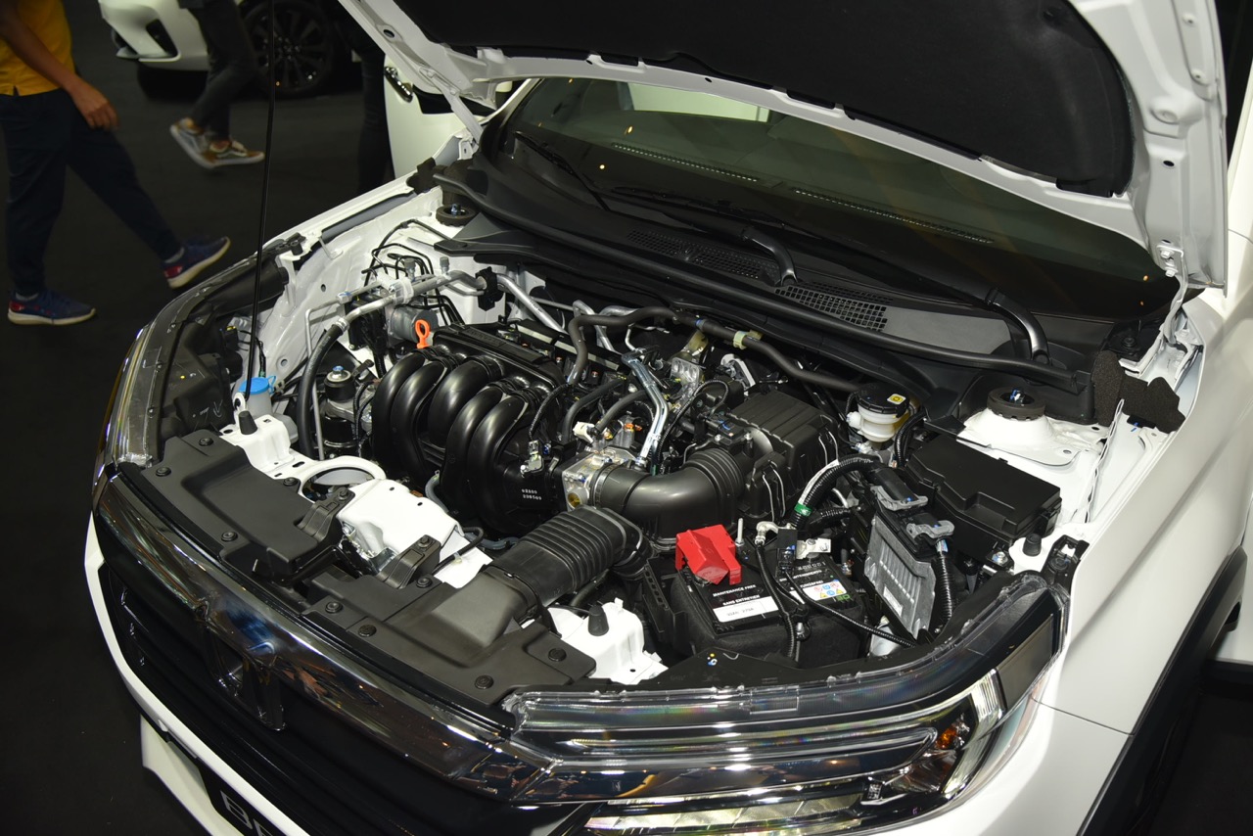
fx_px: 1114
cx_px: 626
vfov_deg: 41.1
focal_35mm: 32
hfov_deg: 58.7
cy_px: 418
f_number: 4.5
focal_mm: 32
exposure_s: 1/100
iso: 800
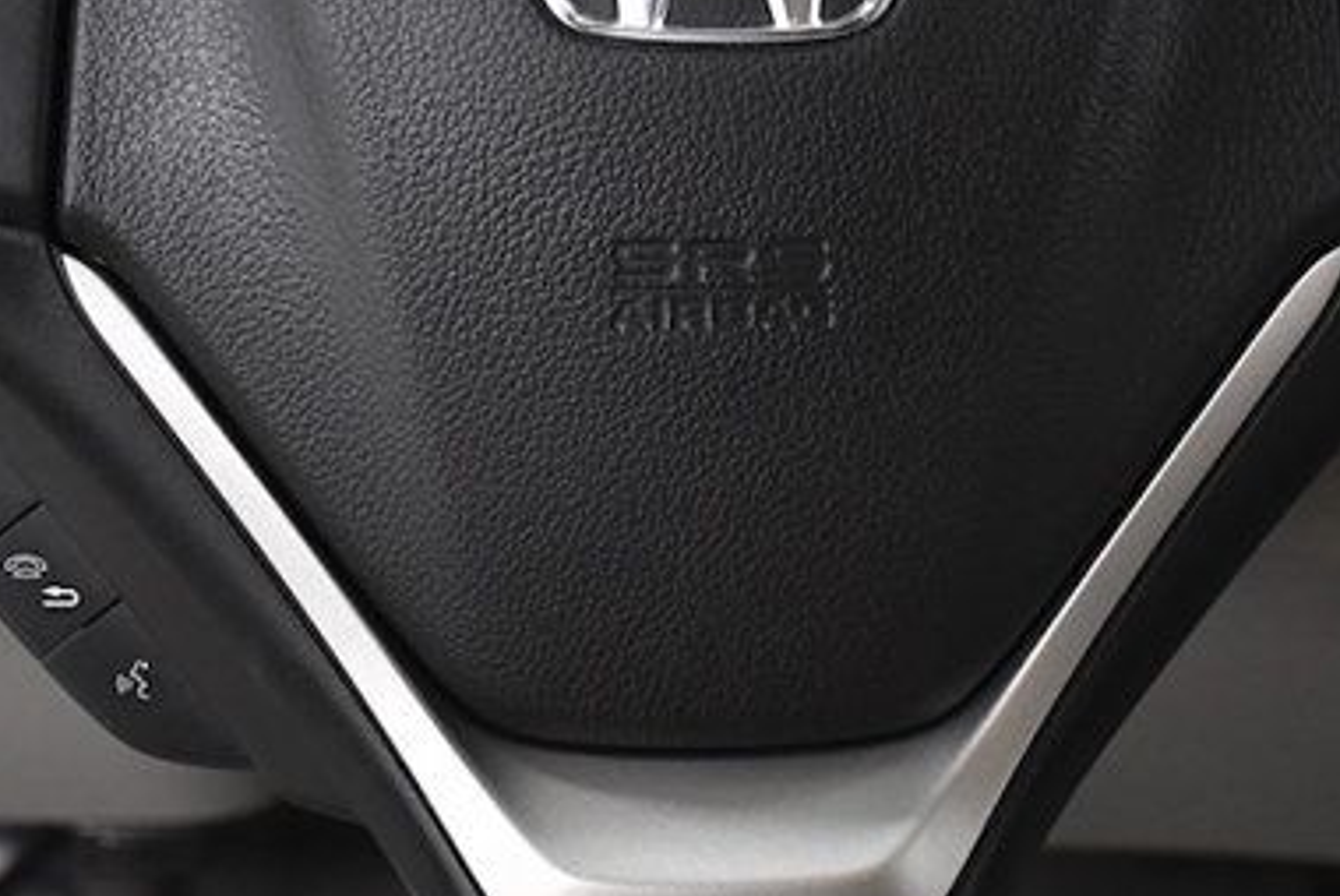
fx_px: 3911
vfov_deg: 13.1
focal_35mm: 105
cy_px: 340
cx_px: 755
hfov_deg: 19.4
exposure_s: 1/200
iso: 2500
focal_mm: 26
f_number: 3.8
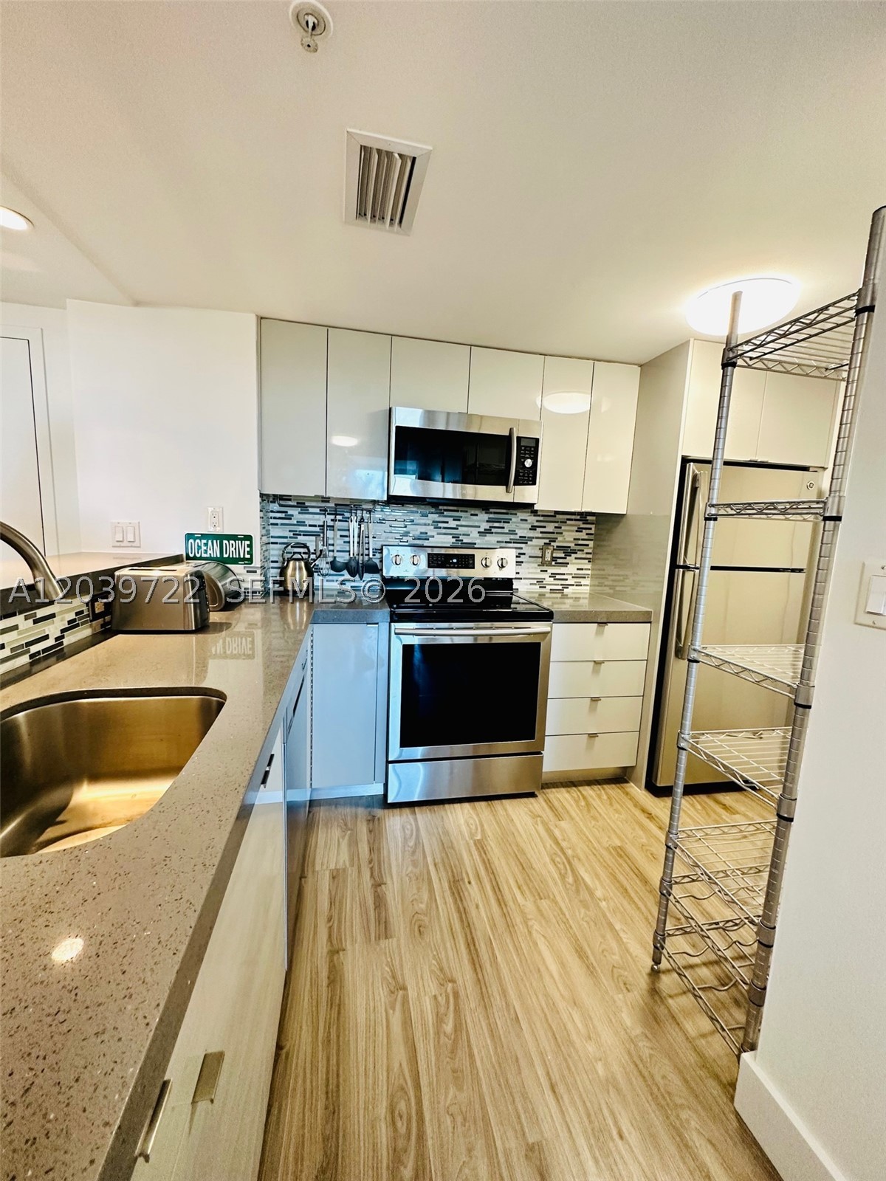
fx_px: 478
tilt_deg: -8.3
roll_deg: -1.6
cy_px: 590
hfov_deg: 85.7
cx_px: 443
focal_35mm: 14
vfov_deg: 102.1
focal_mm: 2.22
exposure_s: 1/60
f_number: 2.2
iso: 200
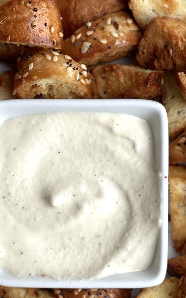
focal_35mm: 144
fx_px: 1168
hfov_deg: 9.1
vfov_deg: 14.4
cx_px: 139
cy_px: 235
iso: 64
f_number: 2.2
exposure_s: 1/120
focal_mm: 7.5
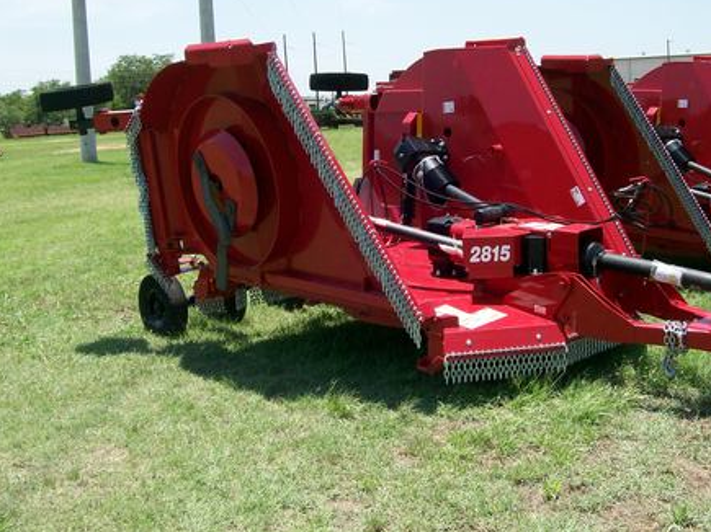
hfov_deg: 42.0
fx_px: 924
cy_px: 206
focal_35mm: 45
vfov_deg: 32.0
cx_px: 414
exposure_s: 1/449
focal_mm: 6
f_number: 4.8
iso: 80
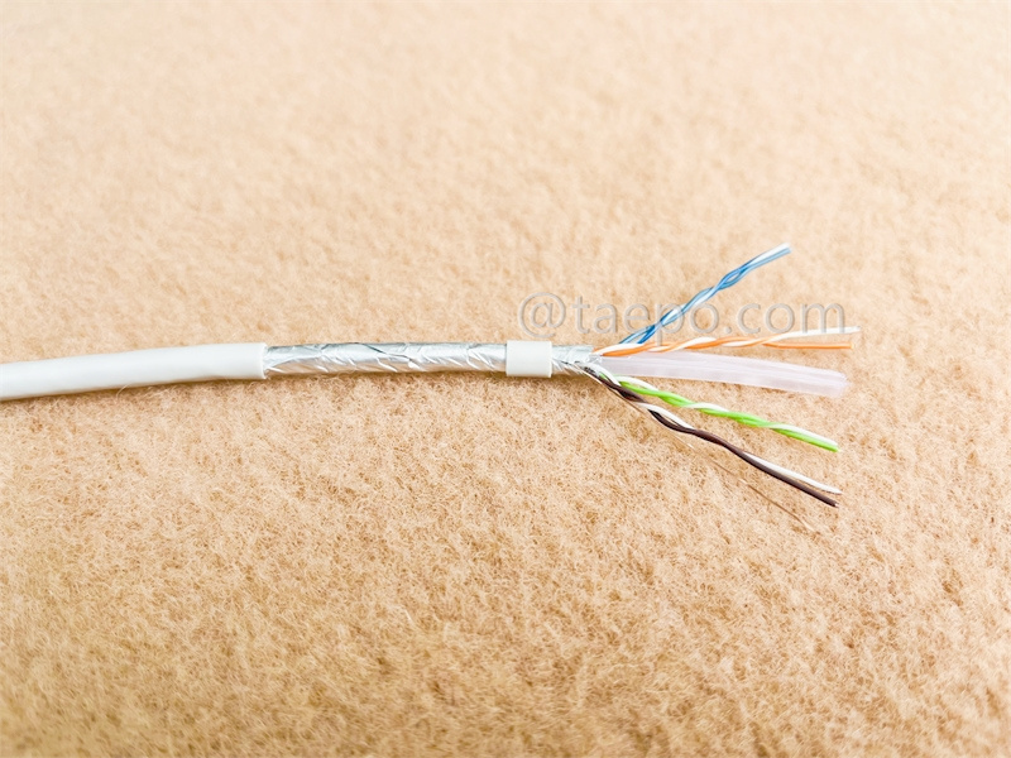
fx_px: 759
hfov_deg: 67.3
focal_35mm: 26
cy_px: 379
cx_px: 506
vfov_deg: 53.1
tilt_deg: -47.3
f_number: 1.6
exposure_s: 1/539
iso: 50
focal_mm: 5.1
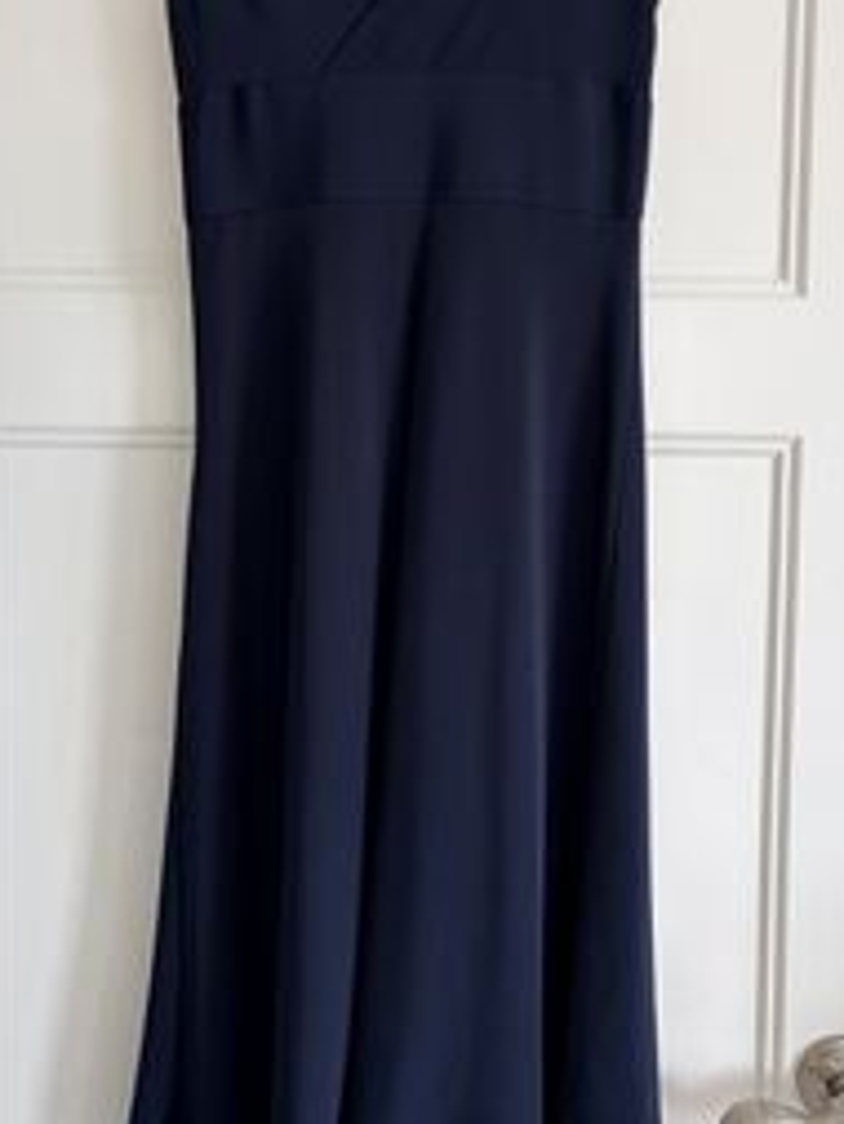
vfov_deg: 47.4
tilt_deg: -2.6
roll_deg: -0.1
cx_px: 371
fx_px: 1267
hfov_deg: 36.8
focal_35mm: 39
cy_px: 413
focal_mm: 5.96
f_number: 1.6
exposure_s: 1/120
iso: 64
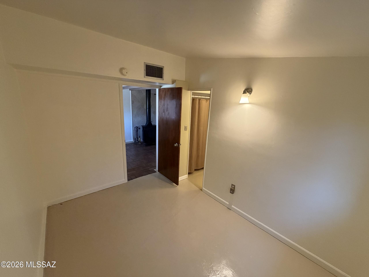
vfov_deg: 85.7
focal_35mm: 14
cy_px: 138
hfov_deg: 102.1
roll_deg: -2.1
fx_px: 149
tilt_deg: -14.3
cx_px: 184
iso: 320
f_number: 2.2
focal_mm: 2.22
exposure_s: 1/60
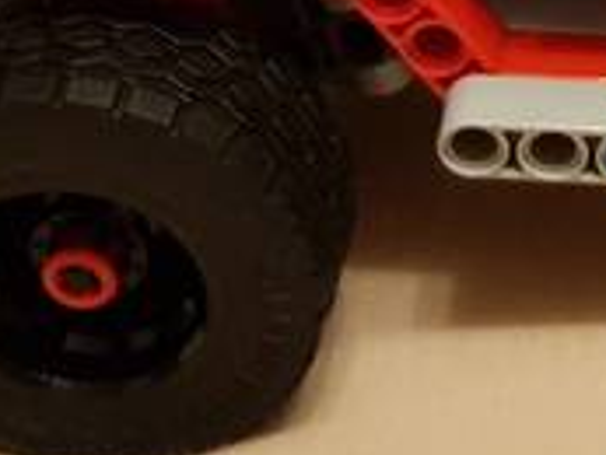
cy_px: -222
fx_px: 2365
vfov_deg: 10.6
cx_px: 830
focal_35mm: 135
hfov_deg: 13.9
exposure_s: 1/10
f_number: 1.7
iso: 200
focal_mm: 4.3
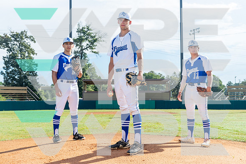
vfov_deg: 28.1
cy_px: 82
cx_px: 123
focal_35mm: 48
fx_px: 328
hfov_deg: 41.1
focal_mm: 48
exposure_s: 1/125
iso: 100
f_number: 8
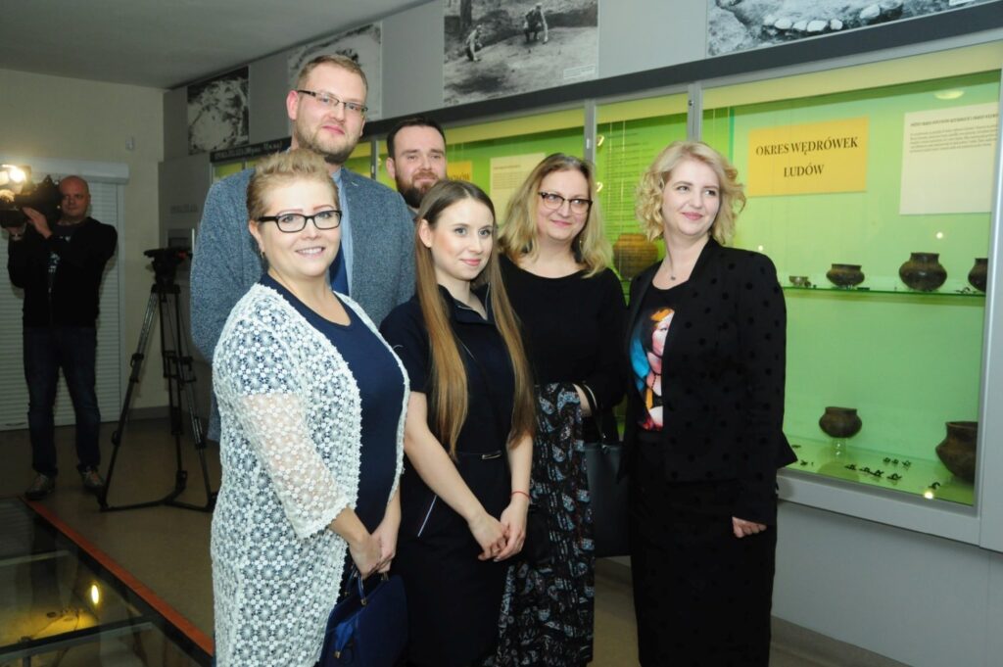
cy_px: 334
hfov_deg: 53.2
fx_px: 1002
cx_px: 502
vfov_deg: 36.8
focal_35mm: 36
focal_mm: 24
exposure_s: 1/125
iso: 800
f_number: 3.8
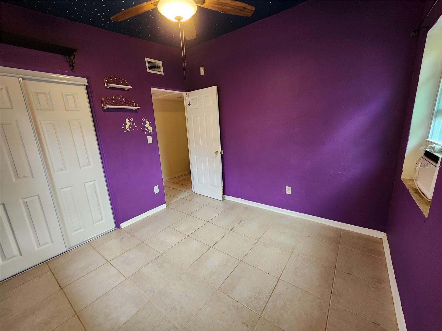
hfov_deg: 106.2
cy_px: 166
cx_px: 221
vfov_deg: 89.9
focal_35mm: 13
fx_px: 166
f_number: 2.2
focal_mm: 2.2
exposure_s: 1/40
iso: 400
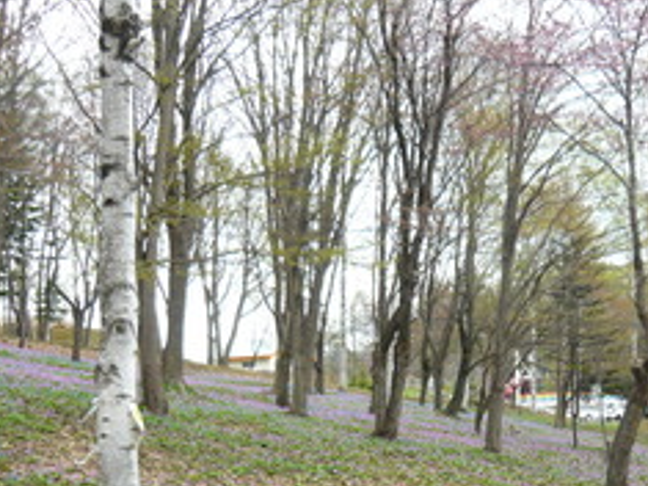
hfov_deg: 32.3
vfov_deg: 24.3
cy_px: 399
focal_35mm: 59
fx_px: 1104
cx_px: 455
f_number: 2.8
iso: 100
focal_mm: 5.5
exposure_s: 1/200
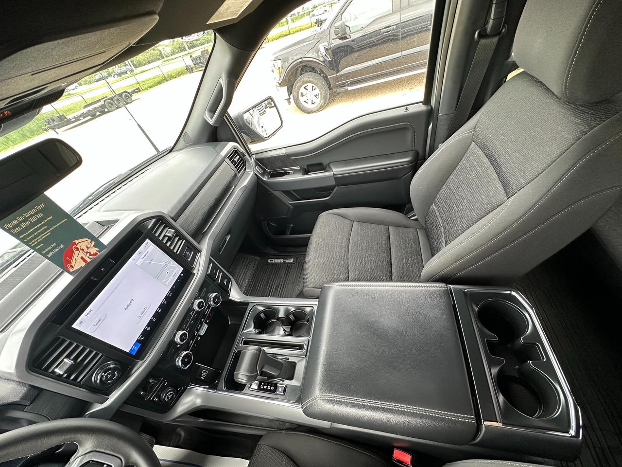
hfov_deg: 102.1
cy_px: 234
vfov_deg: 85.7
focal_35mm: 14
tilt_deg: -41.0
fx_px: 252
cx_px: 311
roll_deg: +17.4
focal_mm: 2.22
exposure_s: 1/99
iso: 160
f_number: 2.2
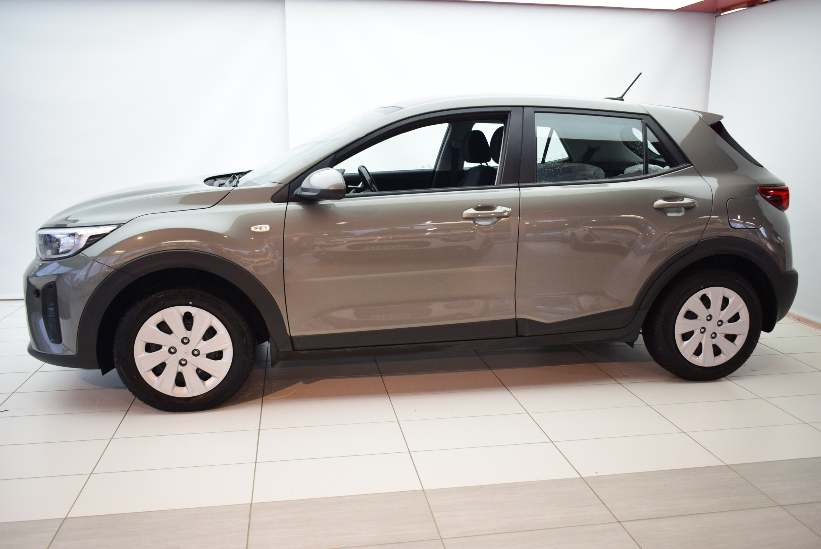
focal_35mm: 30
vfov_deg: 43.7
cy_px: 274
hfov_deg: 61.9
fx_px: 685
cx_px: 410
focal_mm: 20
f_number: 3.5
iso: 1600
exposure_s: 1/160
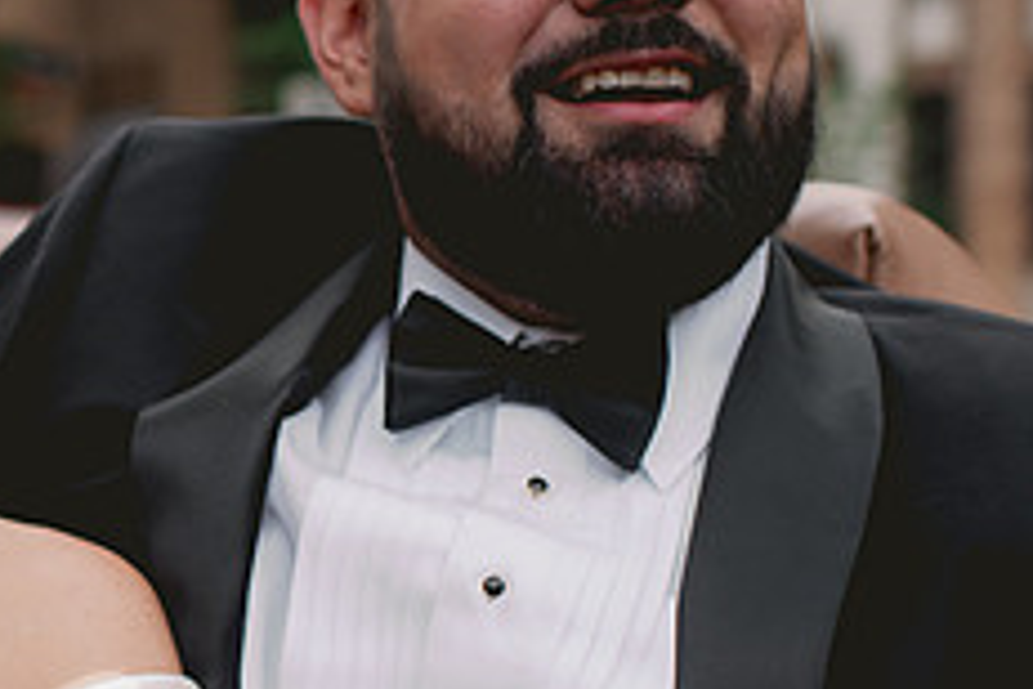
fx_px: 2525
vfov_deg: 15.5
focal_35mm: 88
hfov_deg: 21.8
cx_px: -121
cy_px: 418
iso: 160
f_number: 2.8
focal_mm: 35
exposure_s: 1/2000
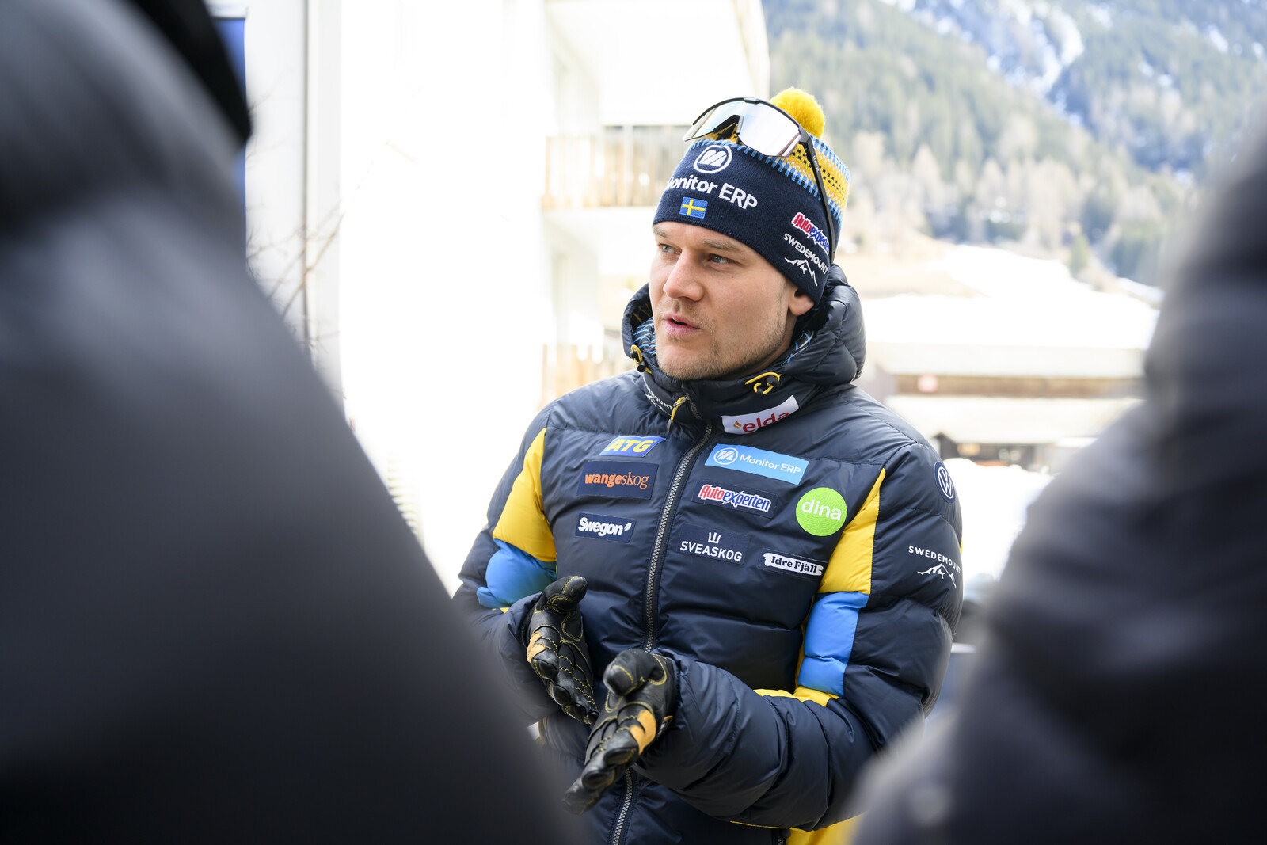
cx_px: 634
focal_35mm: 41
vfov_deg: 32.6
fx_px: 1443
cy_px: 422
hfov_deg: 47.4
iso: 400
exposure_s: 1/320
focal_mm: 41
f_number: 4
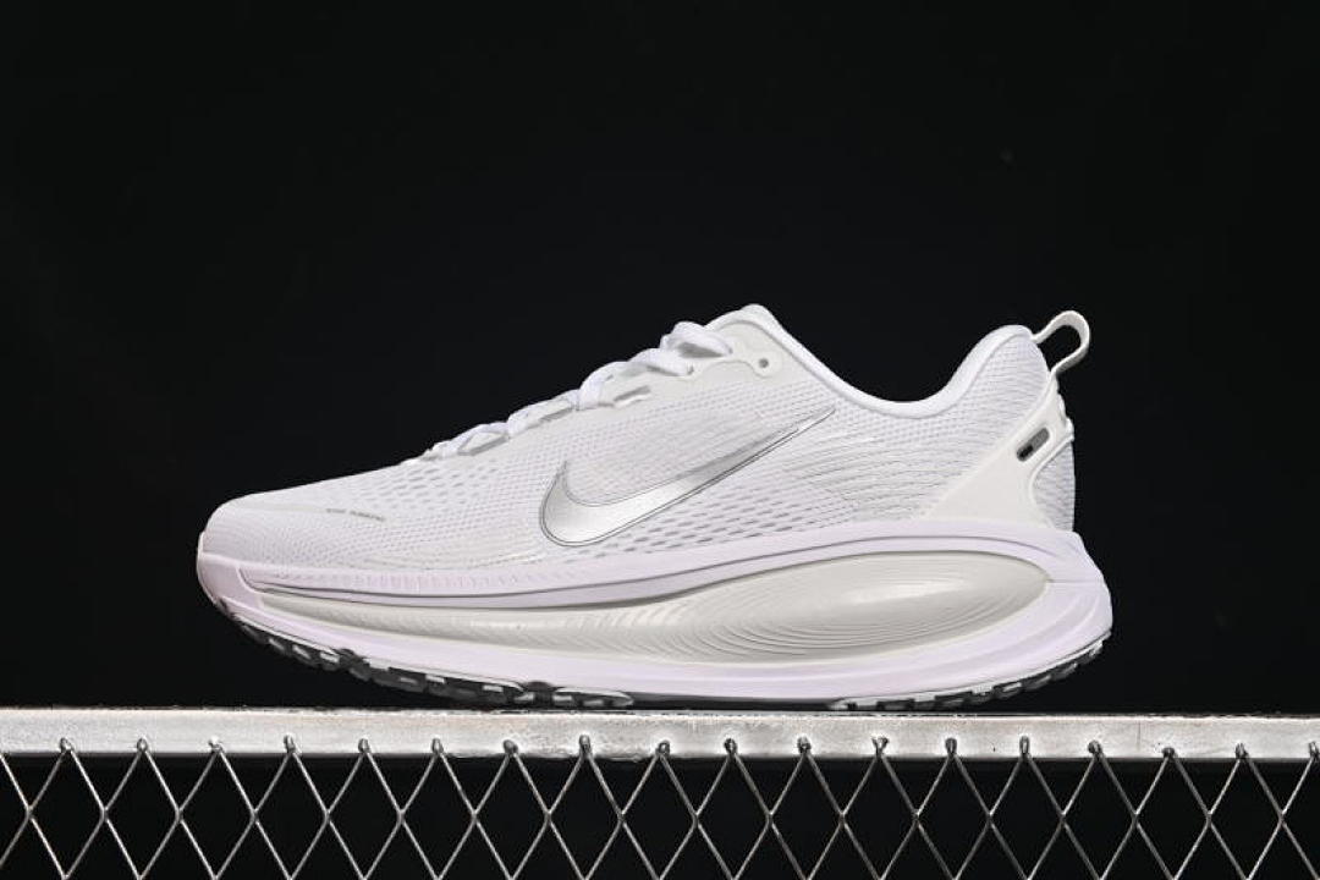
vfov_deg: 18.2
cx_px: 660
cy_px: 440
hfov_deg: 27.0
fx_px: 2750
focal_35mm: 75
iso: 160
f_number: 6.3
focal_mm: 50
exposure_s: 1/60
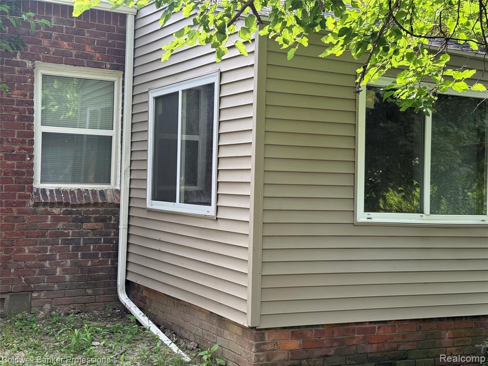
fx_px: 677
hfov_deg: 39.7
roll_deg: -1.0
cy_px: 183
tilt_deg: +0.2
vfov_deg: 30.3
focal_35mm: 48
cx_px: 244
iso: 80
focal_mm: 6.76
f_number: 1.78
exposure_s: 1/373
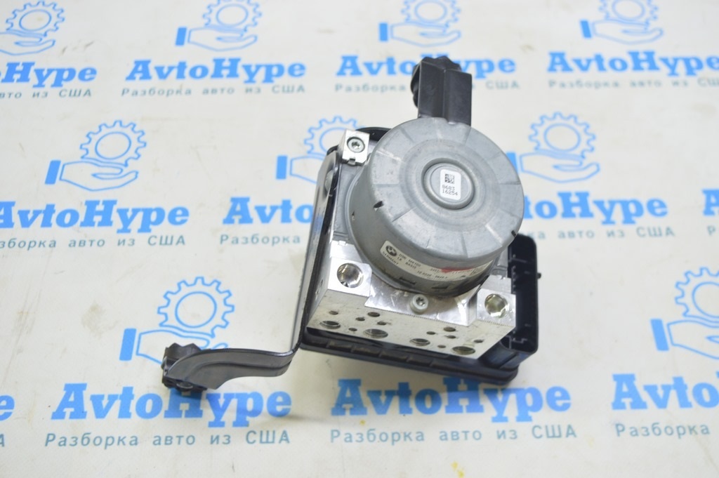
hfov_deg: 48.0
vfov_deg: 33.0
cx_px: 360
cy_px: 239
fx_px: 808
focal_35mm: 40
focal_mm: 27
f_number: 5.6
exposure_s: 1/20
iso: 400
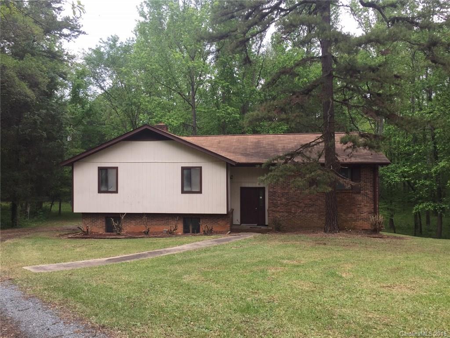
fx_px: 377
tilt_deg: +0.3
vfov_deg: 48.2
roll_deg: -0.2
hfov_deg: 61.7
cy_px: 169
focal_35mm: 29
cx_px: 225
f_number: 2.2
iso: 32
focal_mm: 4.15
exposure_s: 1/306
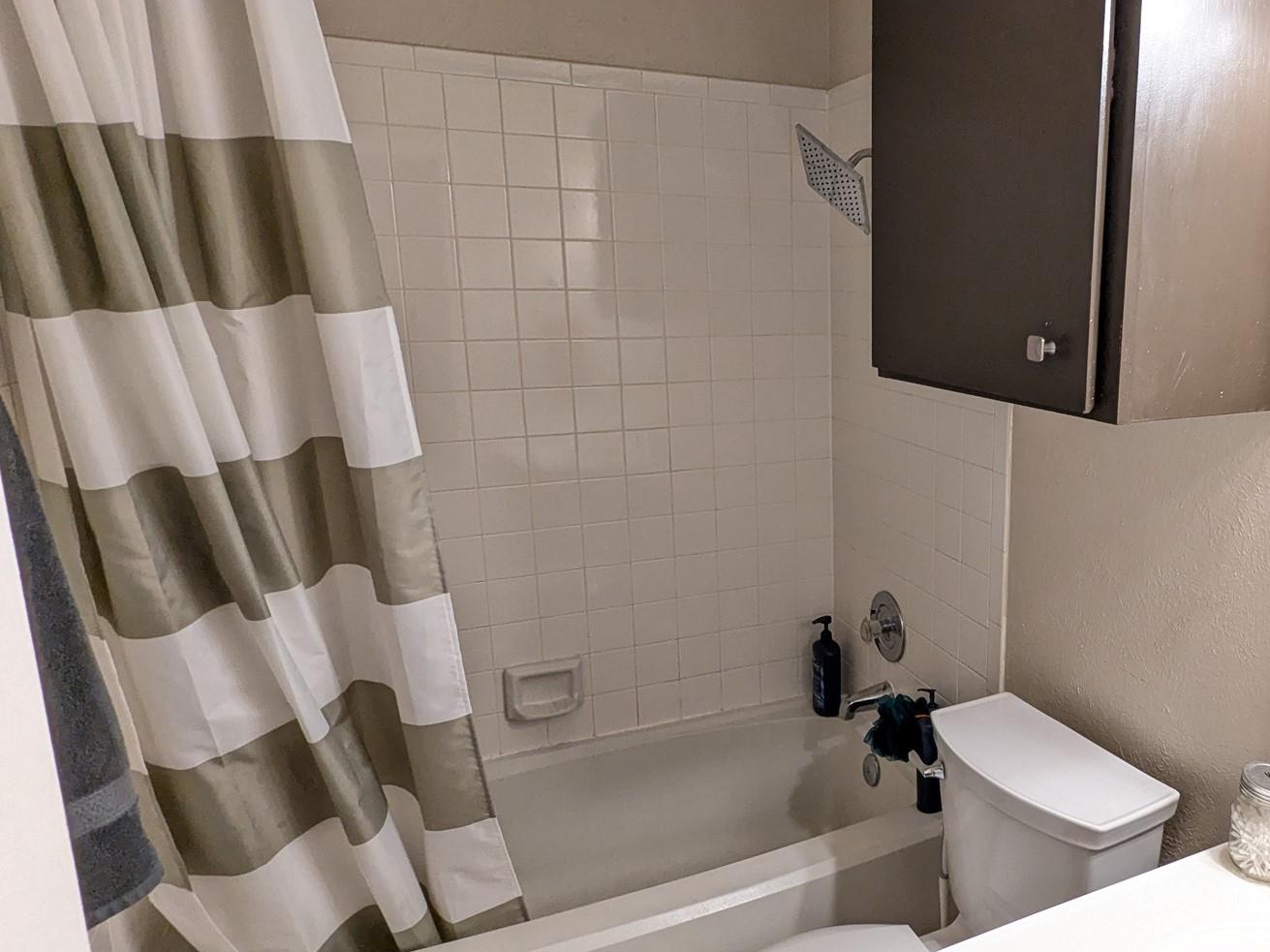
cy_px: 476
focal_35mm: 25
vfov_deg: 54.9
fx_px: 917
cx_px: 899
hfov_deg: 66.5
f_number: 2.2
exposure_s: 1/60
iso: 298
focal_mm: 2.35
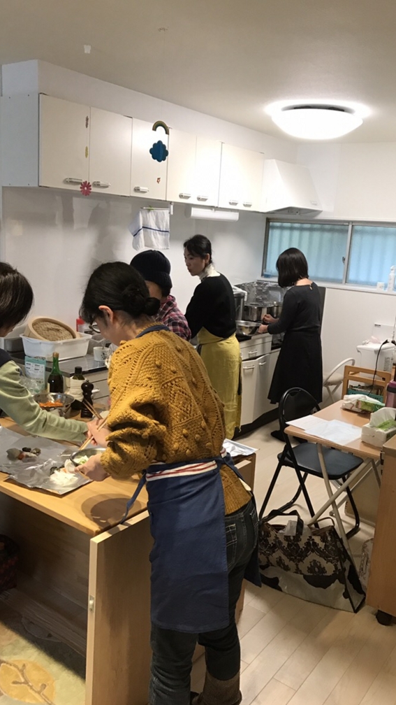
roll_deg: -3.6
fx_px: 579
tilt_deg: -11.1
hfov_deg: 37.8
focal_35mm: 31
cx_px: 191
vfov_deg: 62.6
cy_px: 357
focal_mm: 3.99
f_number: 1.8
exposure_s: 1/30
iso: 40
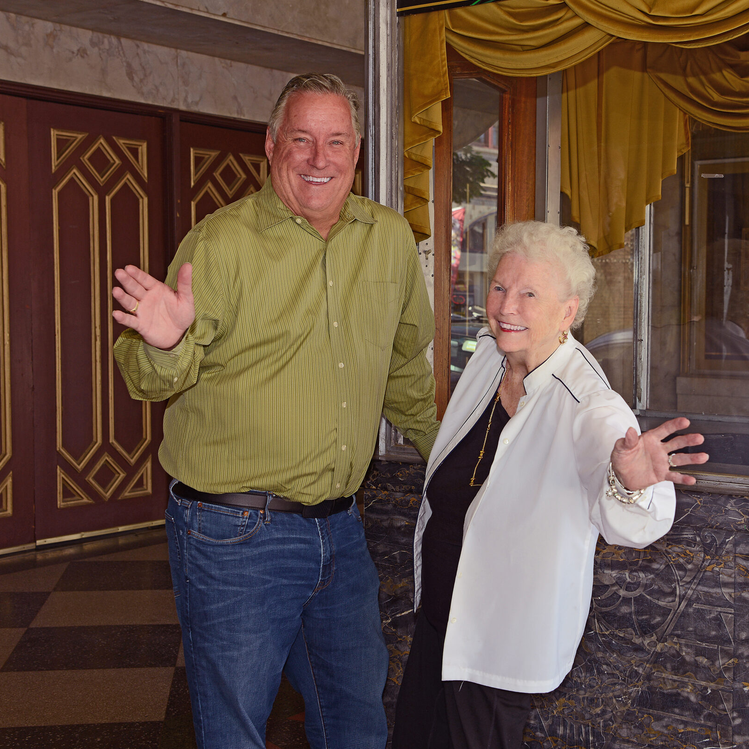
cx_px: 474
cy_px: 393
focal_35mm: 54
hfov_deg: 31.5
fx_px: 1322
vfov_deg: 31.6
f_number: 6.3
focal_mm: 40
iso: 200
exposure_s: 1/50
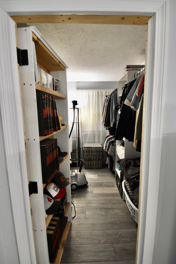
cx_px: 88
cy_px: 132
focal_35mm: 16
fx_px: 121
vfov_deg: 95.0
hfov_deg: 72.1
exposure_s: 1/60
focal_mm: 11
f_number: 3.5
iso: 3600
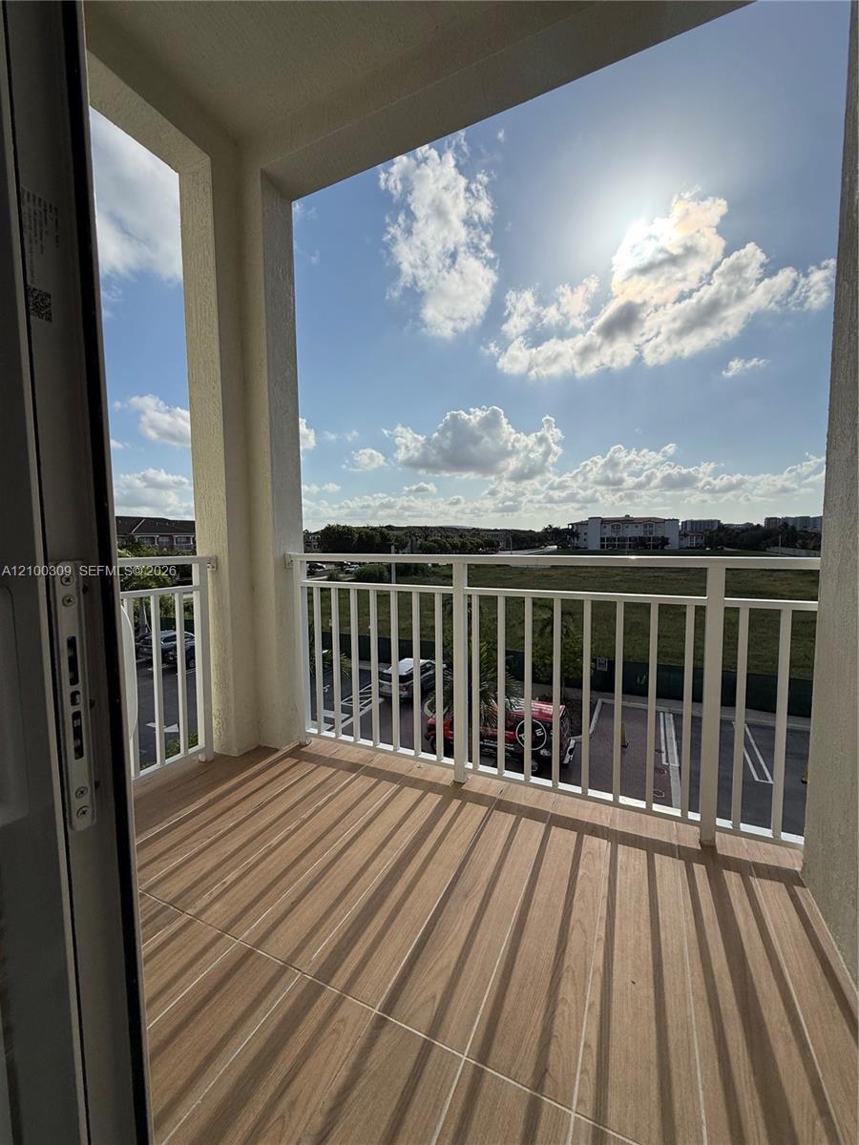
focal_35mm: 14
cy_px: 572
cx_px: 430
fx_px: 463
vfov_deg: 102.1
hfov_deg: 85.7
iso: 40
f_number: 2.2
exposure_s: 1/5618
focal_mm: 2.22
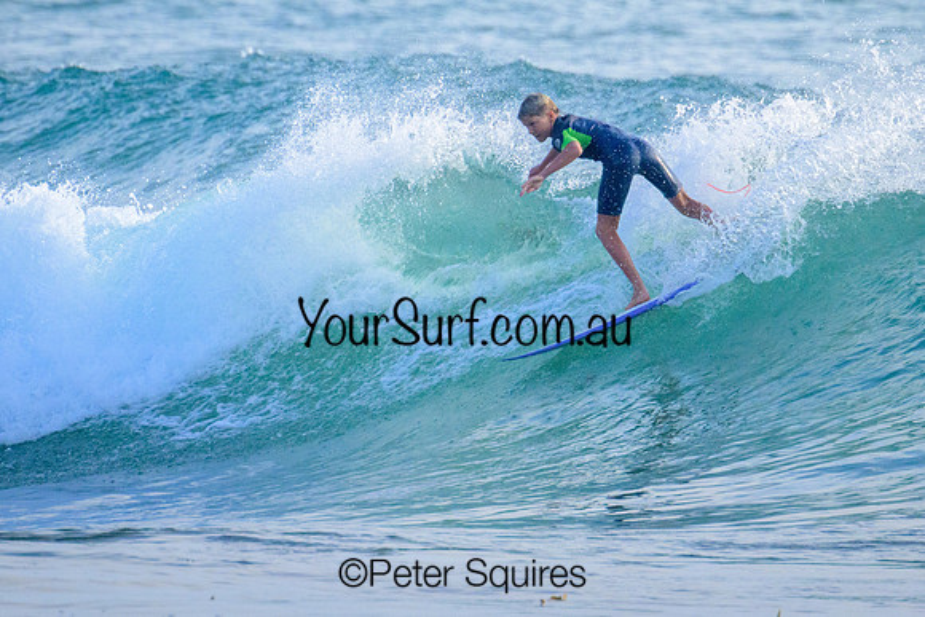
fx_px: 28160
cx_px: 470
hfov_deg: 1.9
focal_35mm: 1096
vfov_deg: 1.3
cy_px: 238
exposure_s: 1/2000
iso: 2500
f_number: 13
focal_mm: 800
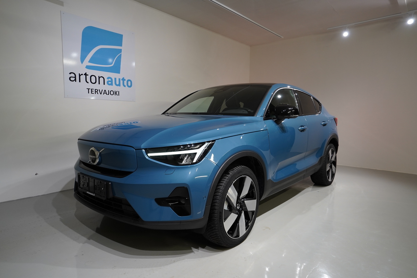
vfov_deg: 55.1
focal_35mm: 23
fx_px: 266
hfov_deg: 76.1
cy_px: 139
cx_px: 208
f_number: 4
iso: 1250
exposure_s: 1/160
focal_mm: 23
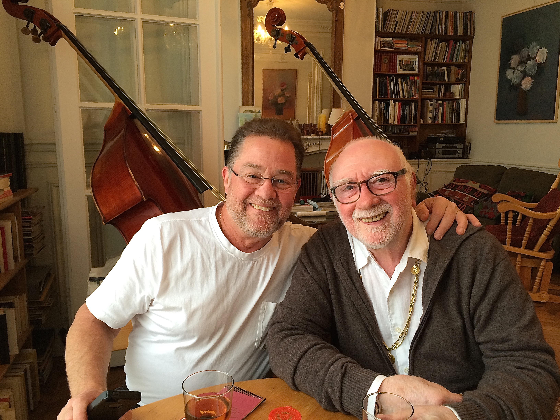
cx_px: 280
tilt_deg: -10.6
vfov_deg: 48.2
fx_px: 469
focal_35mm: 29
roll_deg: +0.6
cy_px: 210
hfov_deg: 61.7
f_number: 2.2
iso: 80
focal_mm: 4.15
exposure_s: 1/30
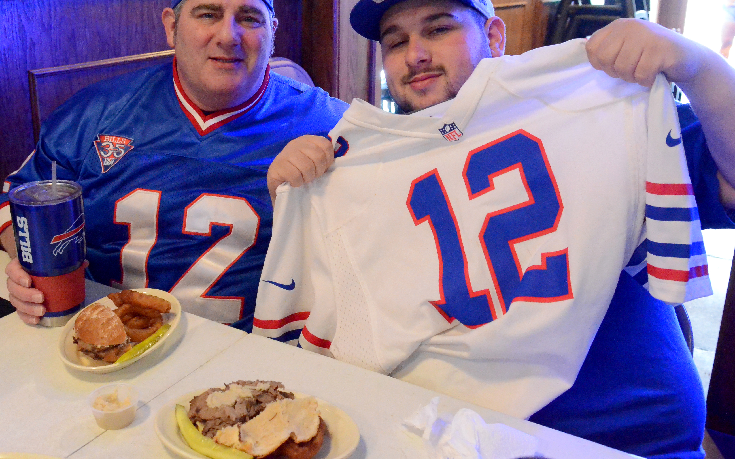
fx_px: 741
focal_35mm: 37
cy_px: 173
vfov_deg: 34.3
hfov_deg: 52.6
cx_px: 323
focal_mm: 20
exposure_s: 1/50
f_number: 4.5
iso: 10000
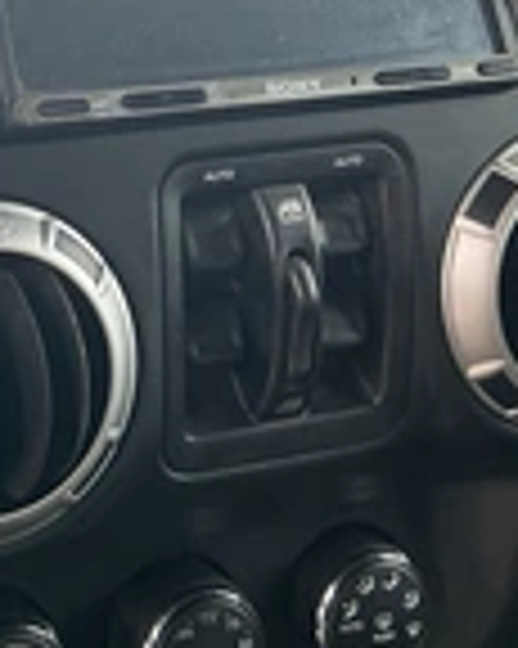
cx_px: -23
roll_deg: +2.3
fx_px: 1458
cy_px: 32
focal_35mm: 76
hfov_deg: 19.5
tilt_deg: -7.1
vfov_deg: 24.2
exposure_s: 1/122
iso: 20
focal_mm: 3
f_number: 1.8
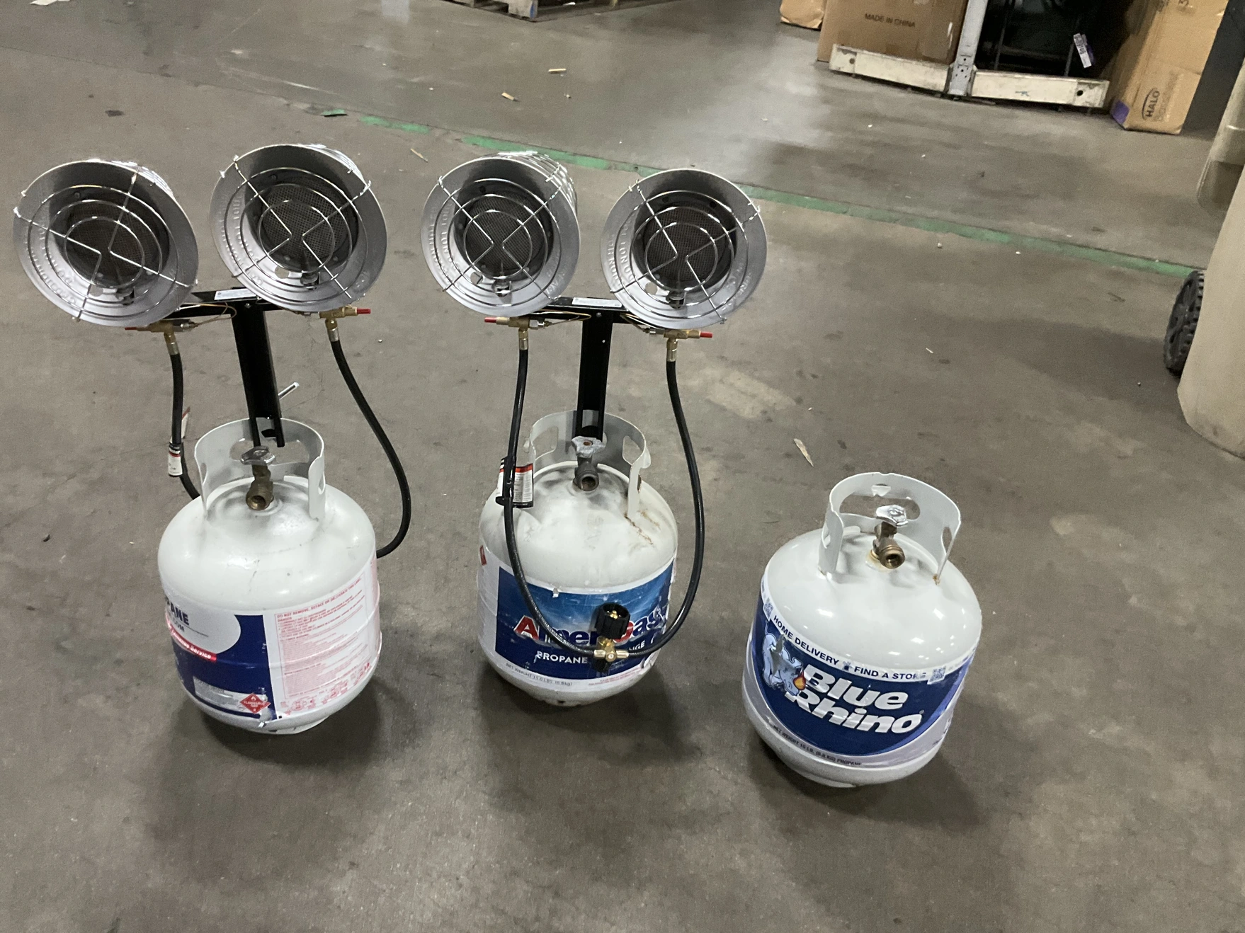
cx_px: 550
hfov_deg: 55.2
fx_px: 1187
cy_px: 503
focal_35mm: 33
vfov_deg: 42.9
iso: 320
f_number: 1.8
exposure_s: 1/40
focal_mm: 3
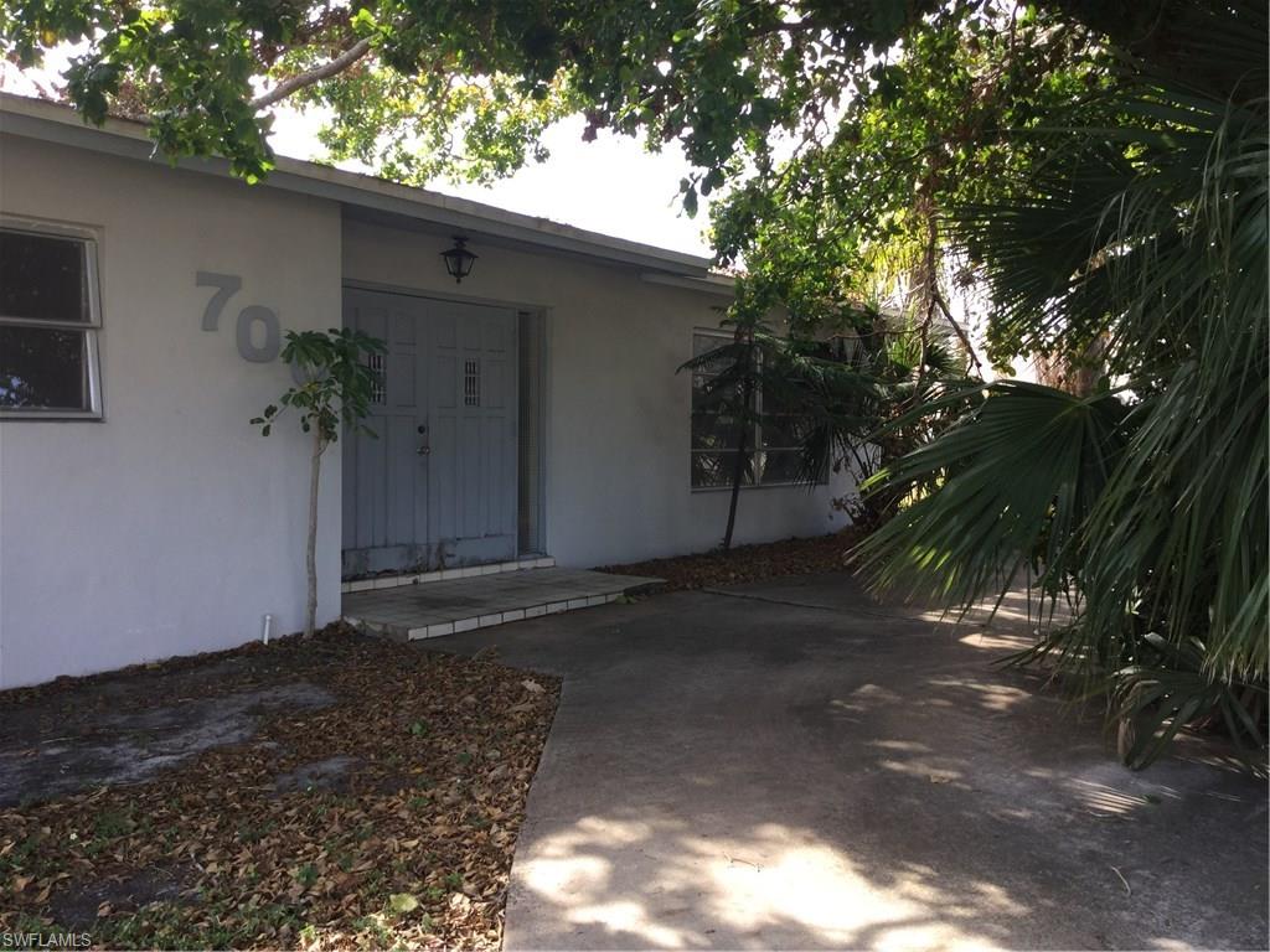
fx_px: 1137
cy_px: 476
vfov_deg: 45.4
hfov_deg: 58.4
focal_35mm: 31
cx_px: 635
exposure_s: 1/120
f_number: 2.4
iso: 25
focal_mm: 3.3
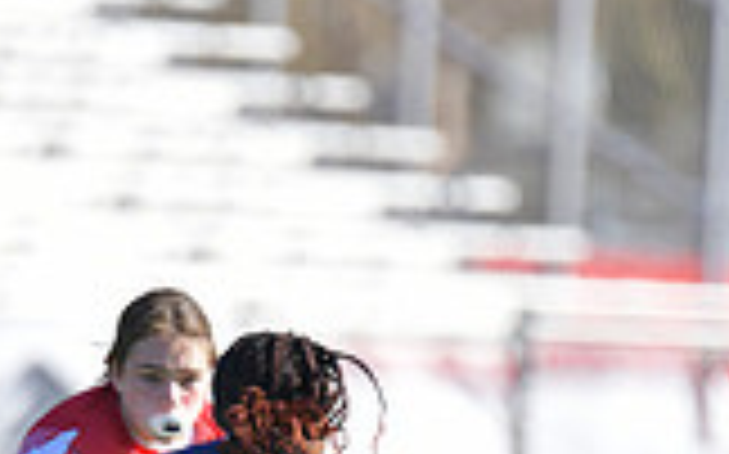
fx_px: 21720
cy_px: 573
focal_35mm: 1094
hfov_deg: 1.9
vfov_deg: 1.2
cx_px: 171
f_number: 2.8
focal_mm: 300
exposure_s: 1/4000
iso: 400
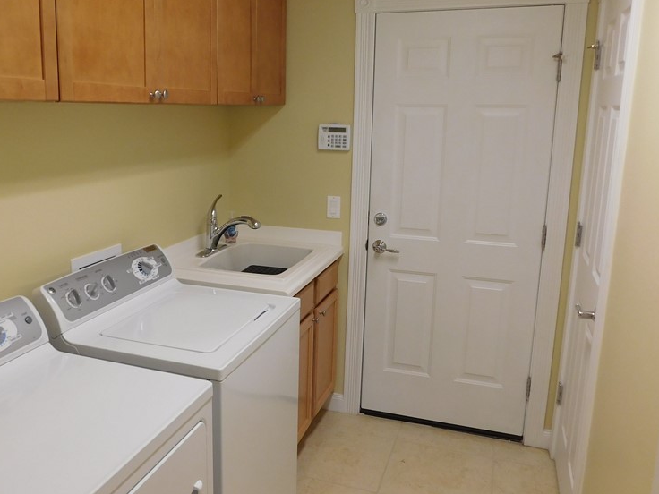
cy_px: 237
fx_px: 609
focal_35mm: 32
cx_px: 261
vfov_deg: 44.2
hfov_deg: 56.4
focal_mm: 4
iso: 125
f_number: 3
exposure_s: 1/30
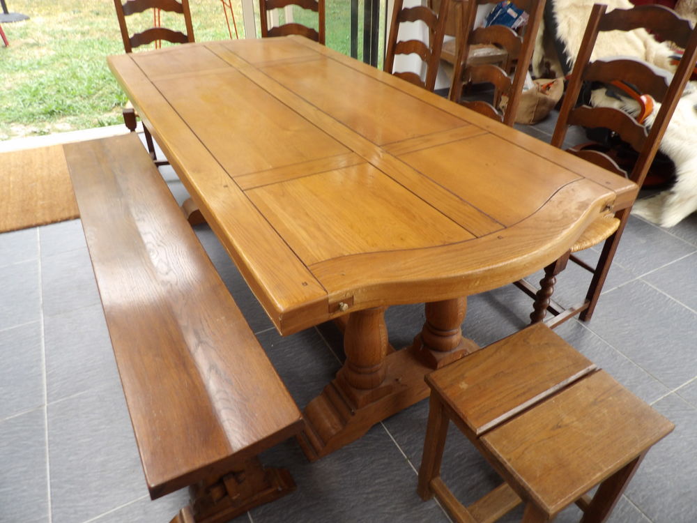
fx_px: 483
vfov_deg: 56.8
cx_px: 348
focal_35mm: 24
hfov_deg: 71.6
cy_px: 262
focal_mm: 4.3
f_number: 3.2
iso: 135
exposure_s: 1/33
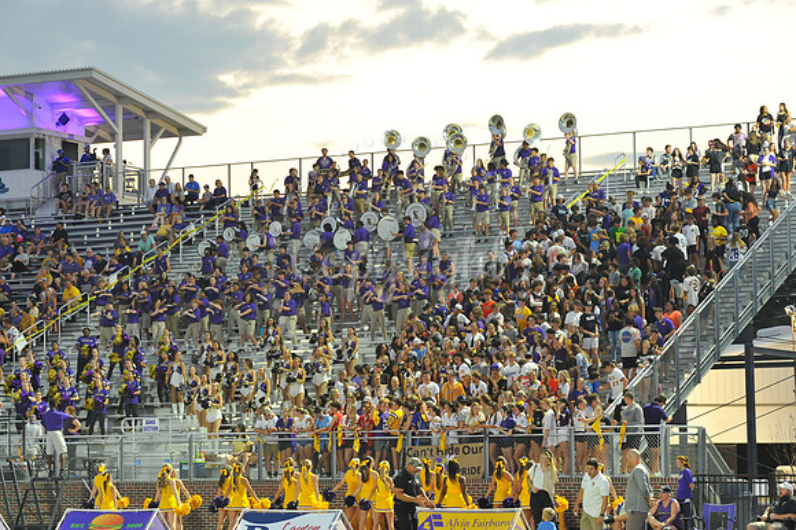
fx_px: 2320
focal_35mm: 105
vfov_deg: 13.0
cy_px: 265
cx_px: 398
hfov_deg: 19.5
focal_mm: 105
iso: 4000
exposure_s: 1/160
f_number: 5.6
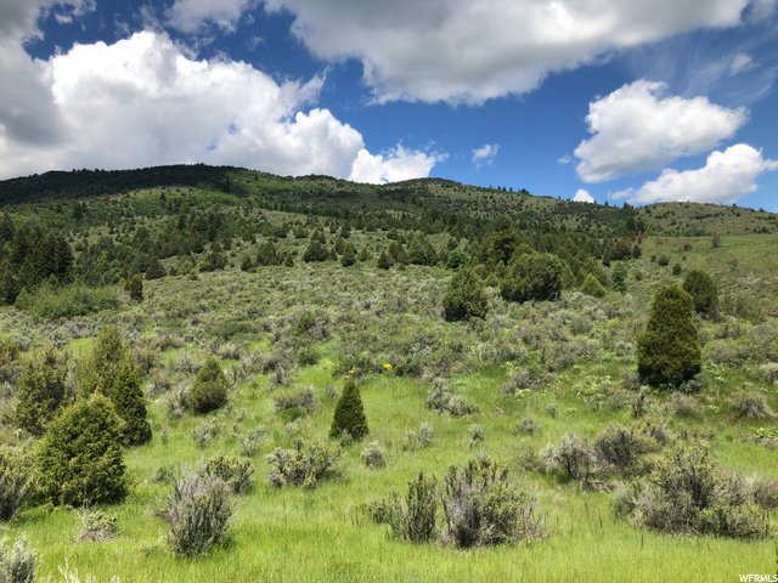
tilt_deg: +4.6
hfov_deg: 63.4
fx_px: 629
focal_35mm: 28
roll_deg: +2.6
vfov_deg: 49.7
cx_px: 389
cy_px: 292
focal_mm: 3.99
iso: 20
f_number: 1.8
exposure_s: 1/2000
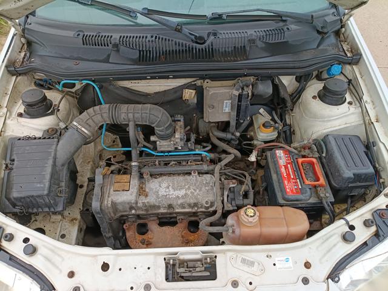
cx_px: 194
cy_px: 146
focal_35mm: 26
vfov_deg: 53.1
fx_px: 291
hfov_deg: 67.3
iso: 143
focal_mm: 4.81
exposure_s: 1/157
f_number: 1.8
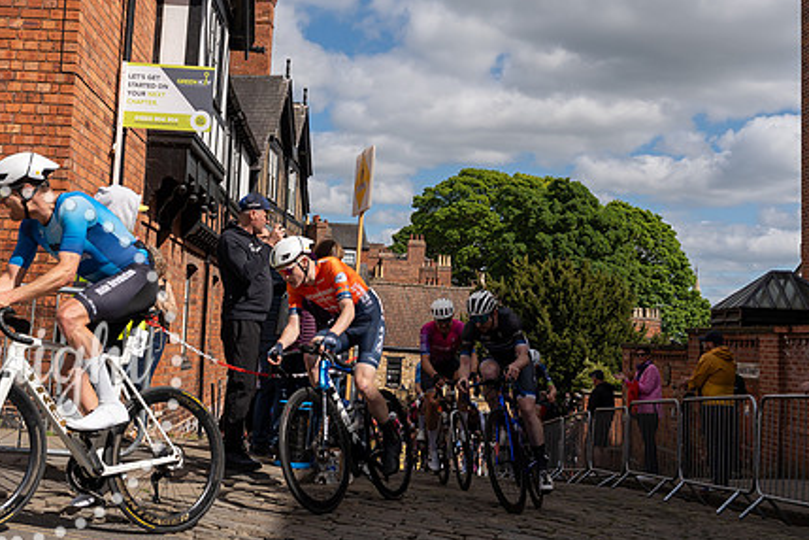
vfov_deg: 25.9
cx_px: 342
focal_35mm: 52
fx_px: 1168
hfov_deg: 38.1
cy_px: 204
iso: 125
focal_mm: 32
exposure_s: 1/1000
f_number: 5
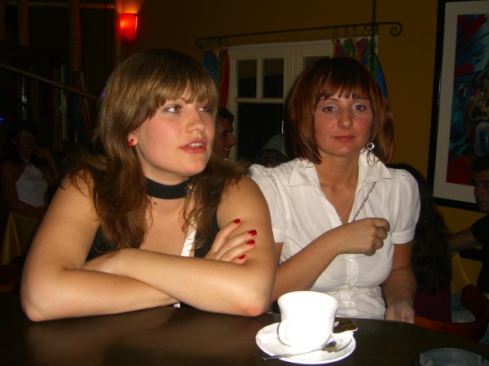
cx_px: 244
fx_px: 537
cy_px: 183
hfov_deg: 49.0
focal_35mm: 38
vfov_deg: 37.7
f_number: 2.8
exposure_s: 1/60
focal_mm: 7.9
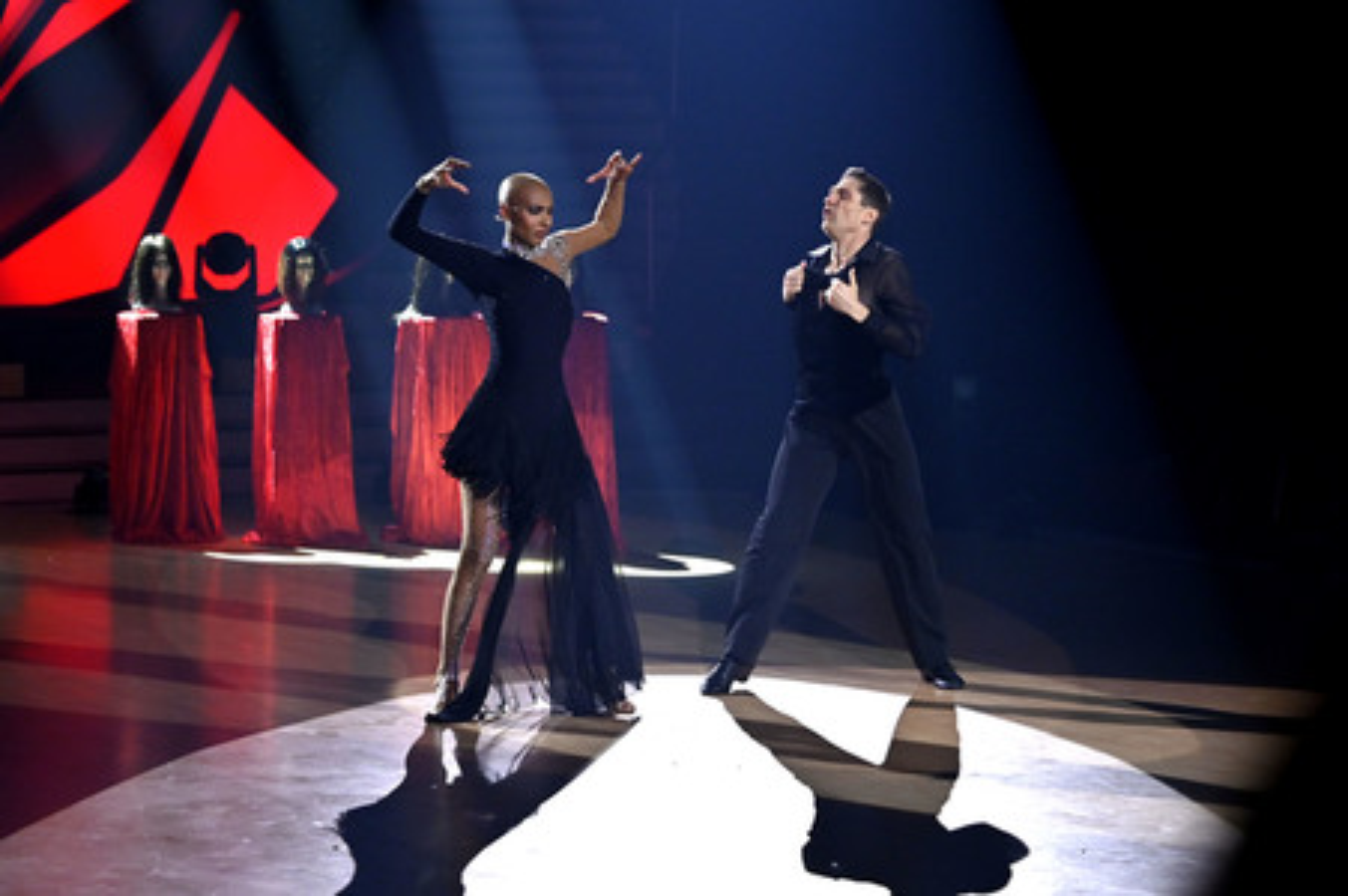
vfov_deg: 16.6
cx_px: 674
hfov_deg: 24.8
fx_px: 3068
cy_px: 448
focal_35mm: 82
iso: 1250
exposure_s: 1/500
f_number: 4
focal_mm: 82
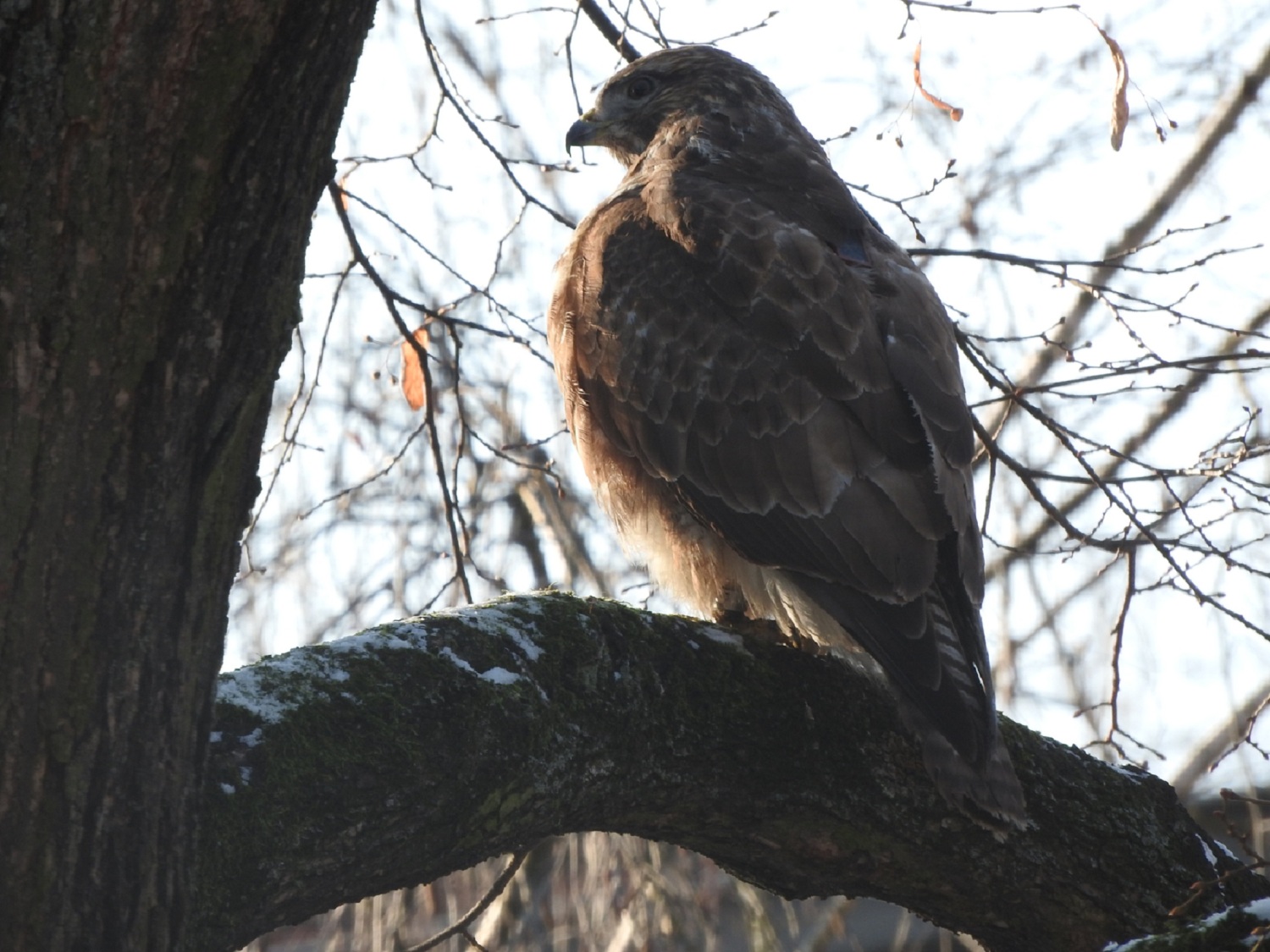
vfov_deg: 1.5
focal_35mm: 1000
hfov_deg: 2.0
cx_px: 635
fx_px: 36688
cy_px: 476
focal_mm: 179.2
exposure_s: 1/60
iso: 100
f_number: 8
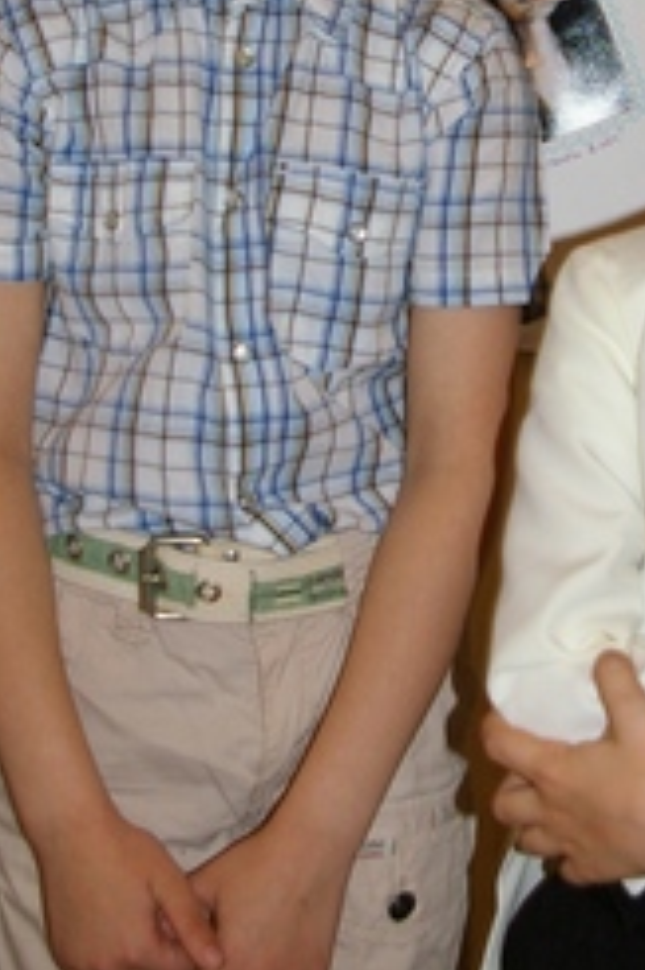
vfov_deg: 21.4
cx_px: 570
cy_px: 186
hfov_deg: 14.4
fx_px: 2530
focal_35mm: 94
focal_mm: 24
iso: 400
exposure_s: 1/45
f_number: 4.5
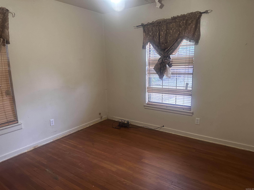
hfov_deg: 71.6
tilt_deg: -11.4
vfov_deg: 56.8
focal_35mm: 24
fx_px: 176
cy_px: 95
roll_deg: +0.6
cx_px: 127
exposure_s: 1/60
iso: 400
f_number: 1.78
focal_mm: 6.86
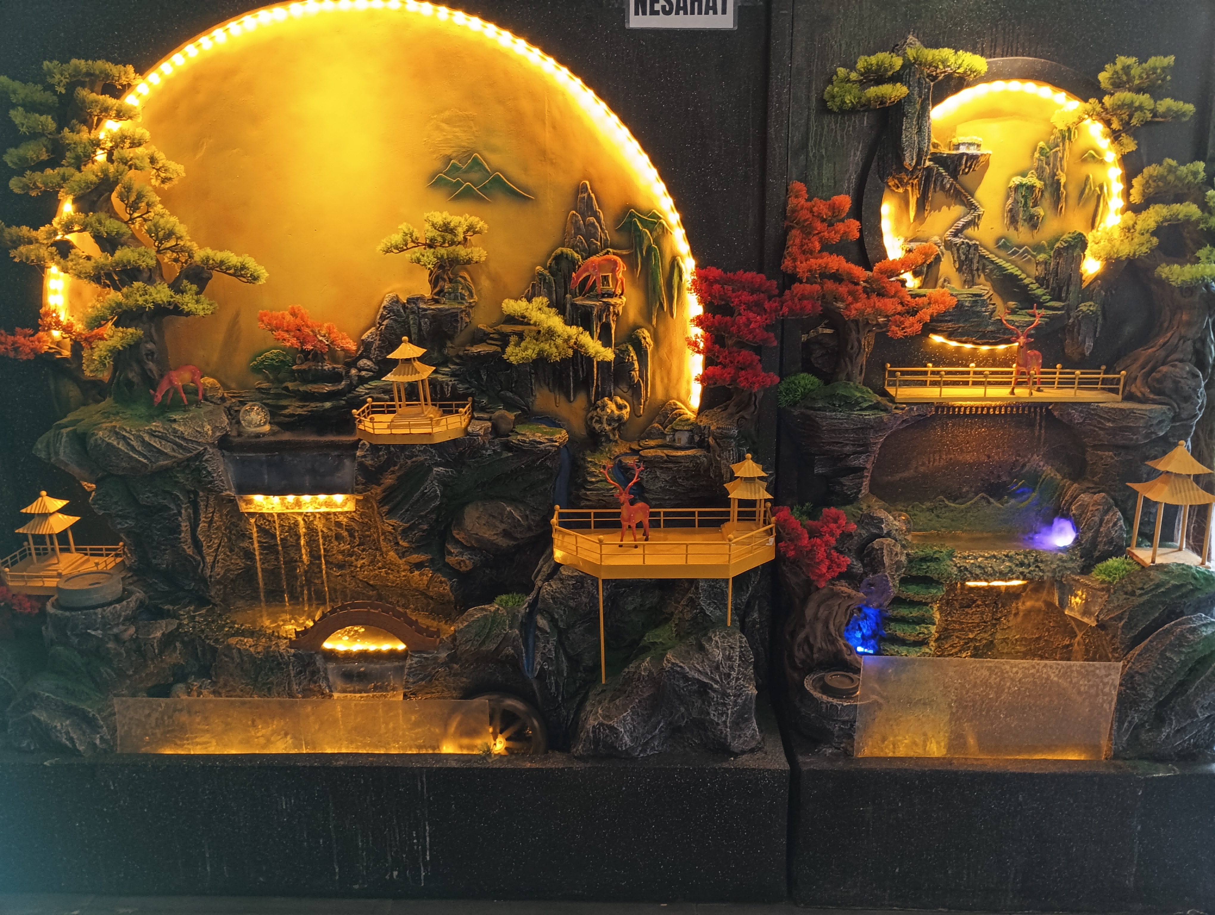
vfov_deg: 49.9
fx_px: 984
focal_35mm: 28
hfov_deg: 63.4
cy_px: 458
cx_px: 608
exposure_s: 1/33.3
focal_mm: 4.26
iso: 660
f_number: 1.8
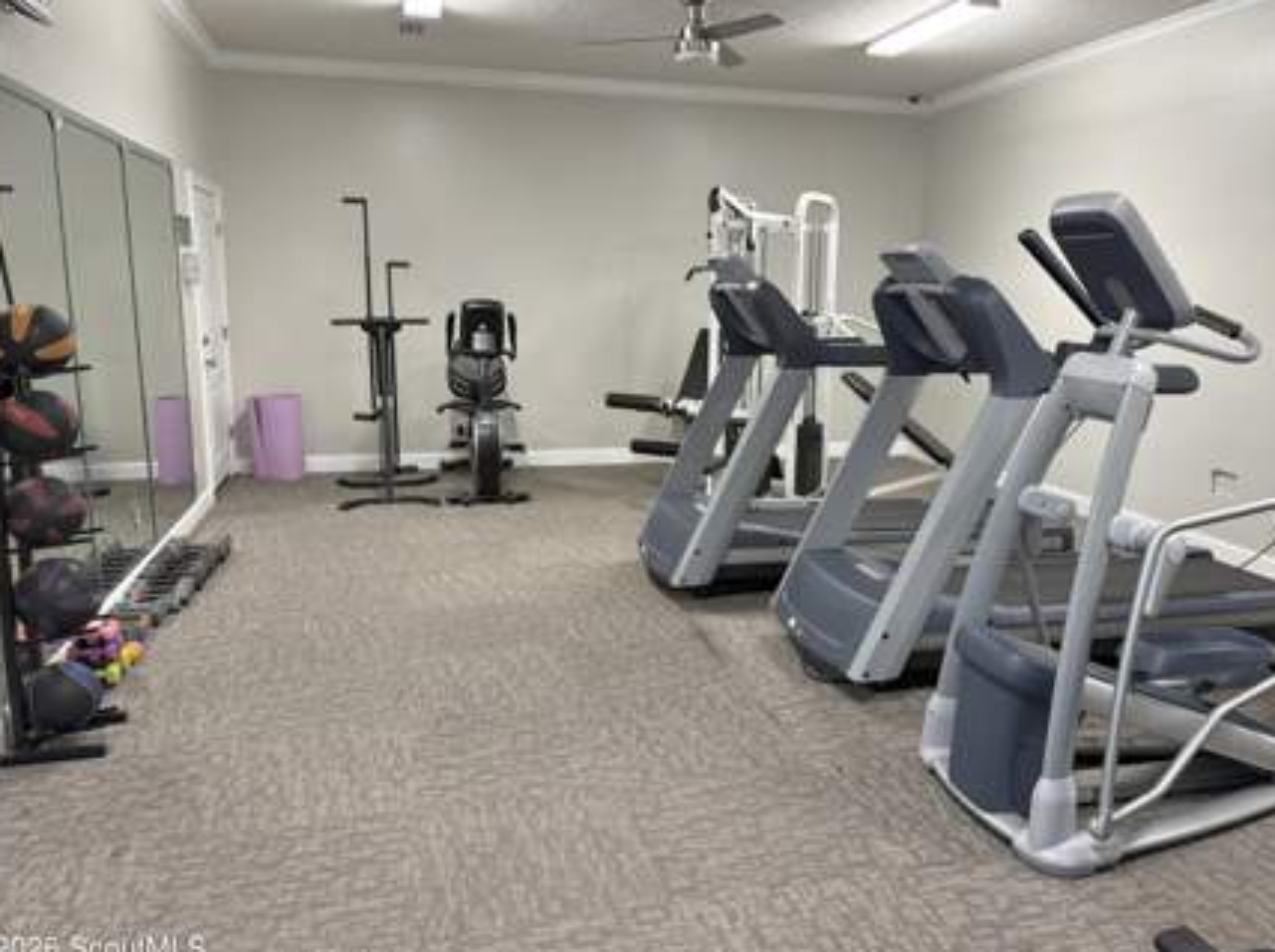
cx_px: 684
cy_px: 458
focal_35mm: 27
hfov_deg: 65.3
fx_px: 993
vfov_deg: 51.2
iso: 250
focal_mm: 6.76
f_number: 1.78
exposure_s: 1/60
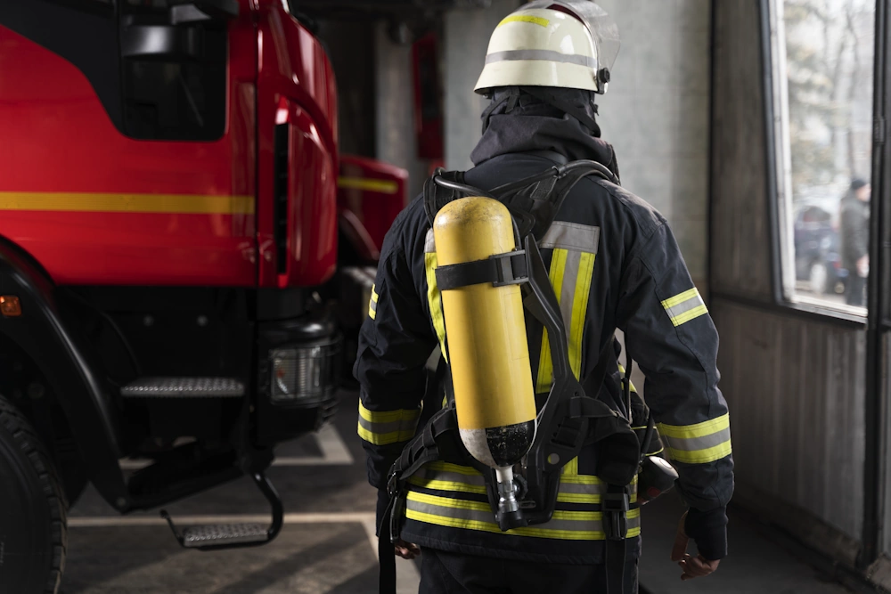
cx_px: 446
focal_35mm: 60
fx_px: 1485
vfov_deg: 22.6
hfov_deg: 33.4
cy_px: 297
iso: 100
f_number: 2.8
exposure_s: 1/200
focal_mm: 60
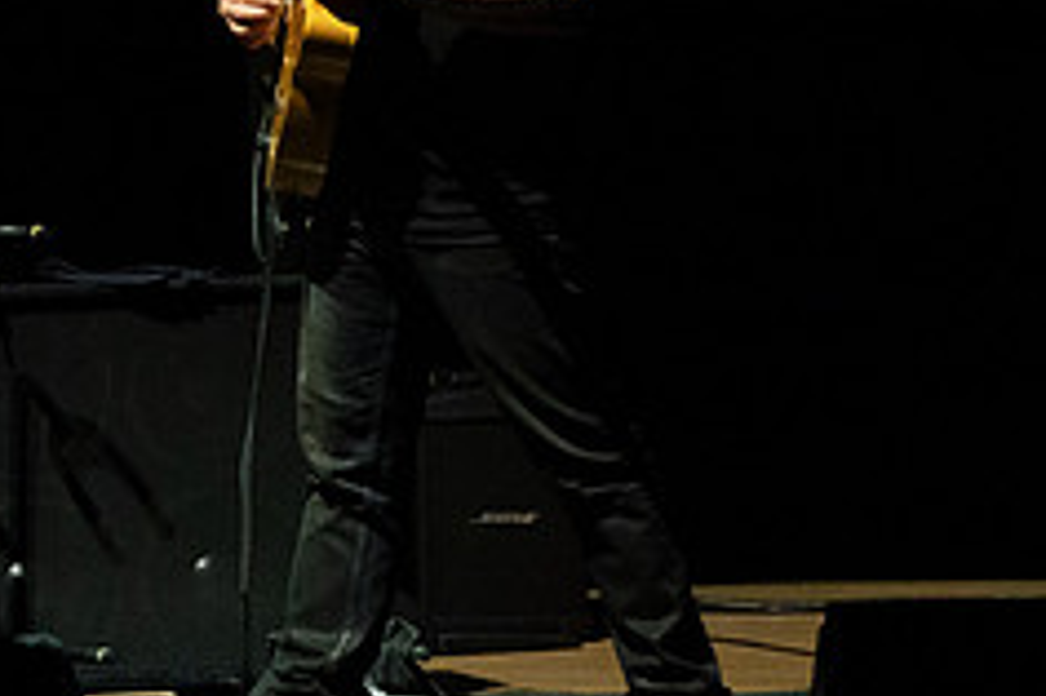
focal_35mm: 901
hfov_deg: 2.3
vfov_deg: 1.5
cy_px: -62
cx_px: 248
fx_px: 26160
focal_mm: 303
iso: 2000
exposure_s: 1/250
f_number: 5.6
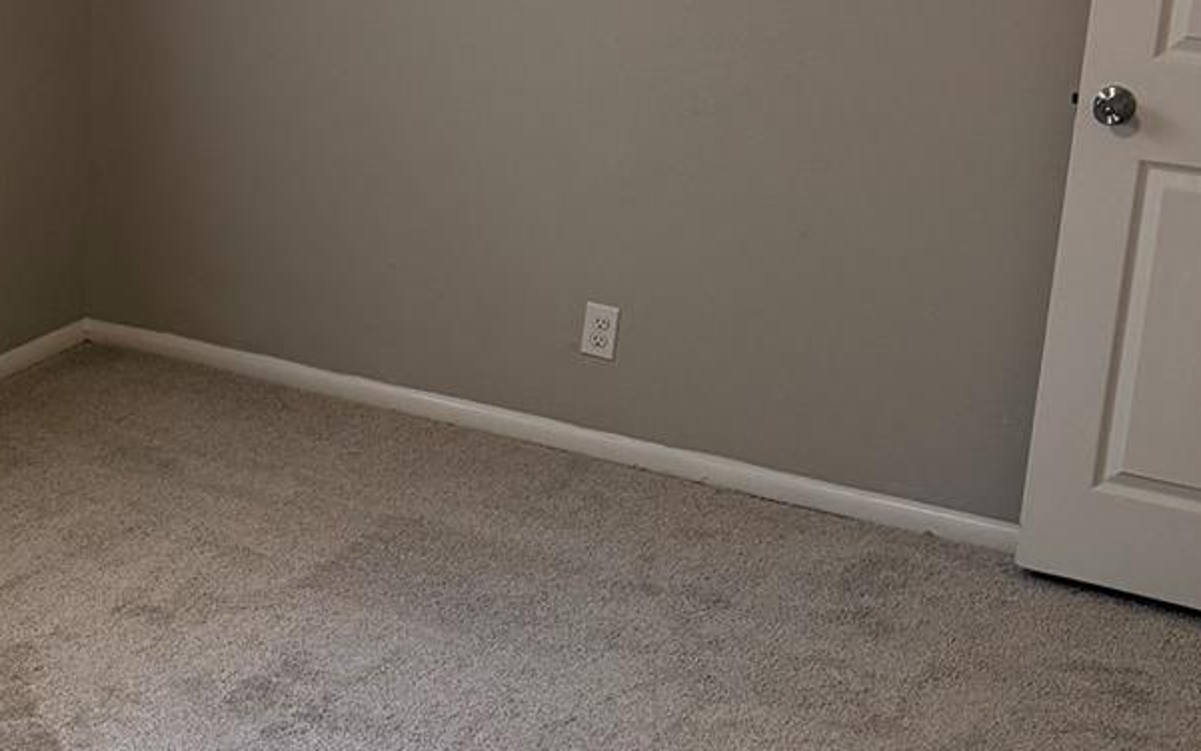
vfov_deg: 19.8
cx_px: 76
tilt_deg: -13.3
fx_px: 2128
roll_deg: -1.5
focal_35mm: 65
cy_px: 160
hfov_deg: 29.9
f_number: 1.78
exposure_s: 1/162
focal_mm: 6.76
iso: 200
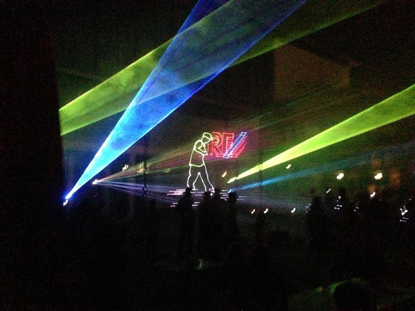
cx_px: 208
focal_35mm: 33
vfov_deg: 42.9
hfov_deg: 55.4
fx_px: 396
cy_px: 156
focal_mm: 4.13
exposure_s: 1/15
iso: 3200
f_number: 2.4
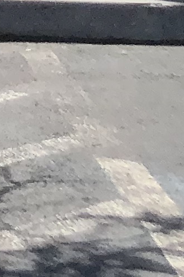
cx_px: -901
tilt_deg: +10.1
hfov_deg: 4.5
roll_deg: +0.8
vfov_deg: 7.8
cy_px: -491
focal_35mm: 235
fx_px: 1803
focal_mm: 4
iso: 25
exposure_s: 1/3436
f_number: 1.8
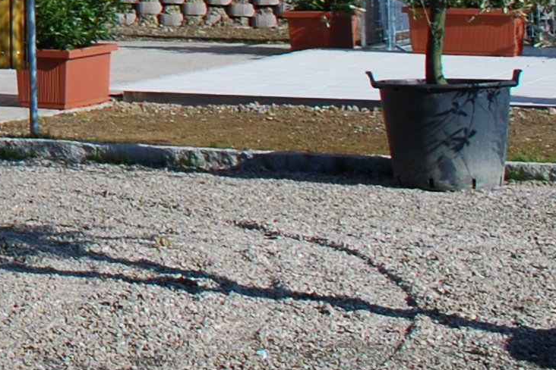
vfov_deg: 9.1
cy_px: -338
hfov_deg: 12.2
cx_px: -667
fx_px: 2208
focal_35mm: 143
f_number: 8
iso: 100
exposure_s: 1/250
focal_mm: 18
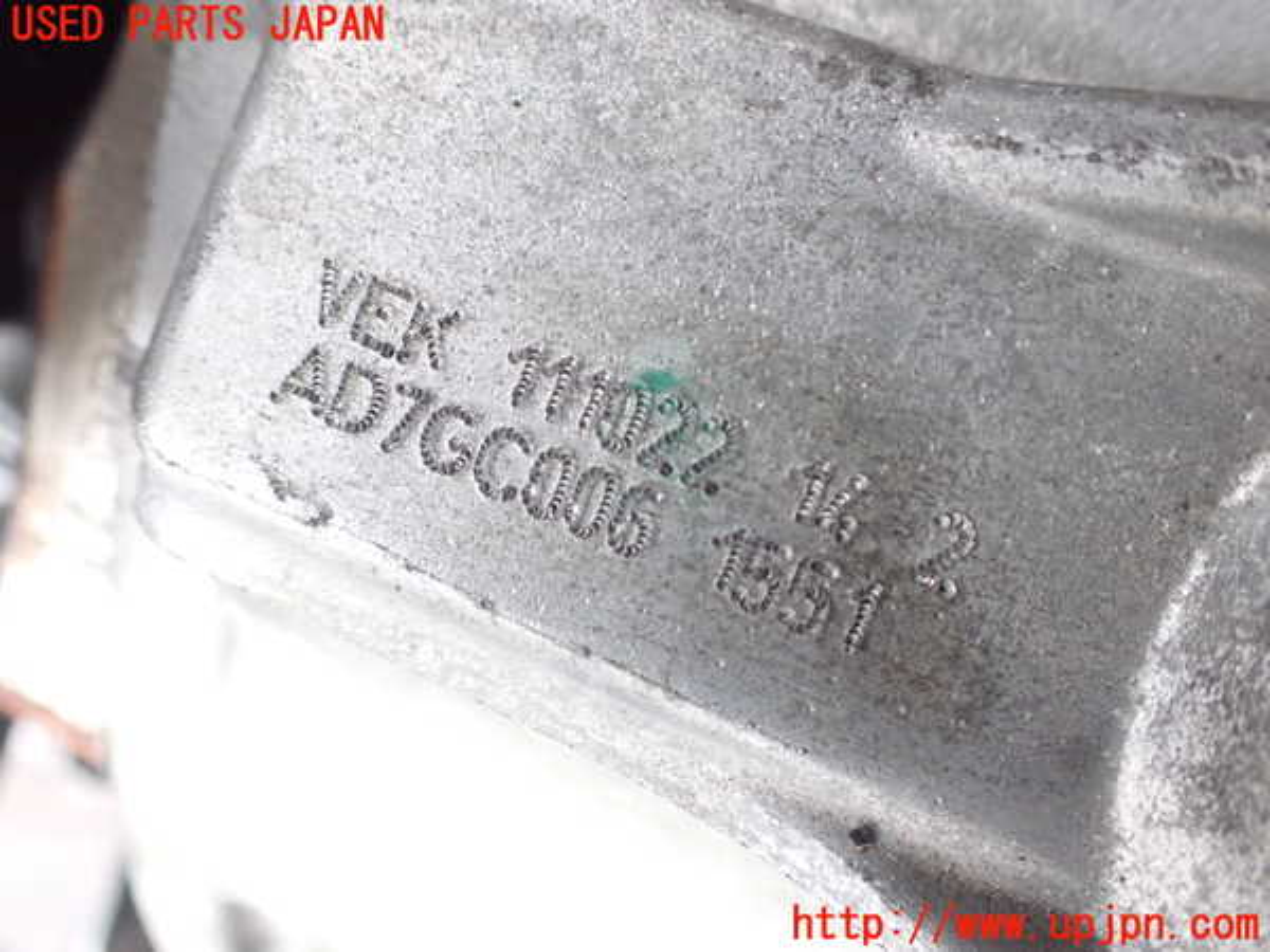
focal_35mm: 30
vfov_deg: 46.8
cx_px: 635
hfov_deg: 60.0
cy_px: 476
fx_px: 1101
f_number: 2.3
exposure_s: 1/50
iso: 800
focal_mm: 5.4
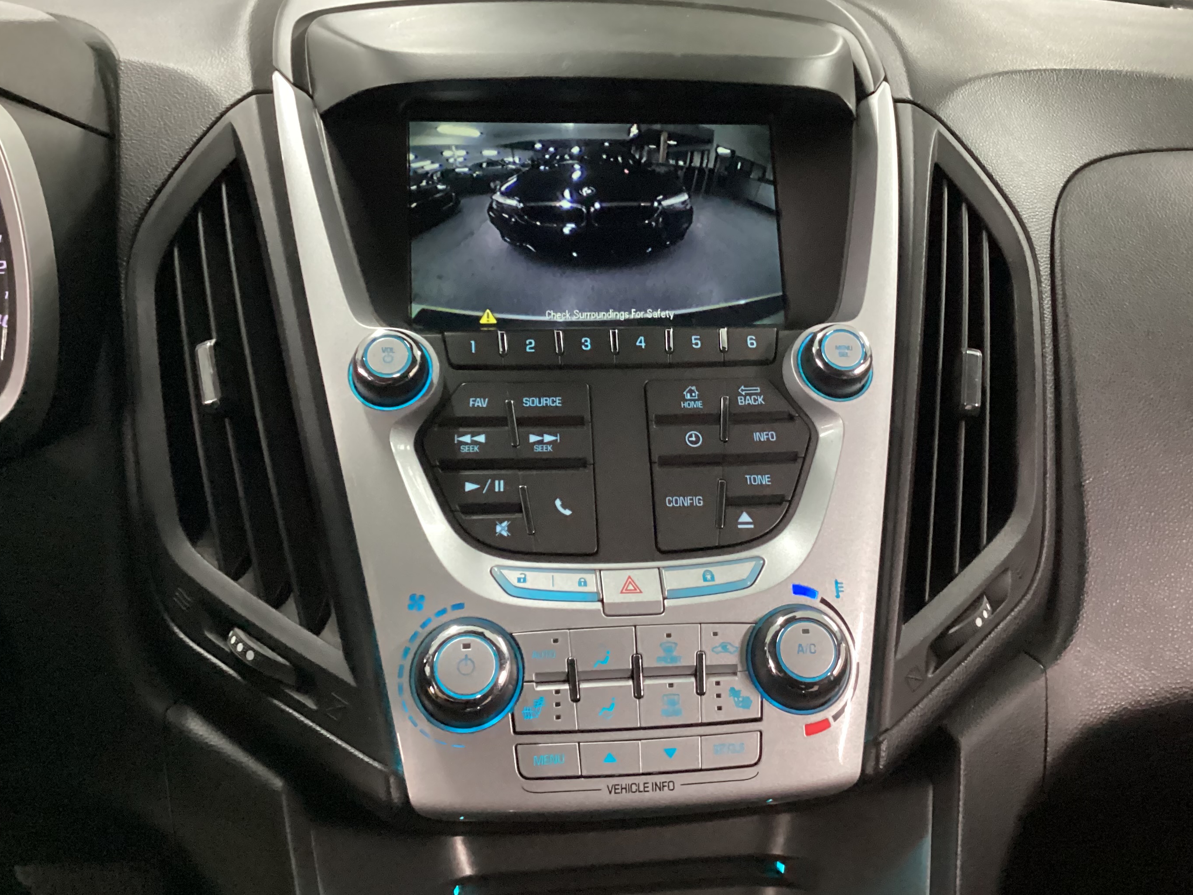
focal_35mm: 37
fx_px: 1275
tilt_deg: -21.8
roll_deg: -3.7
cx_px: 657
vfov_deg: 38.6
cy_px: 406
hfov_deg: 50.1
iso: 500
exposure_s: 1/25
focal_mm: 3.3
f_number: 2.4
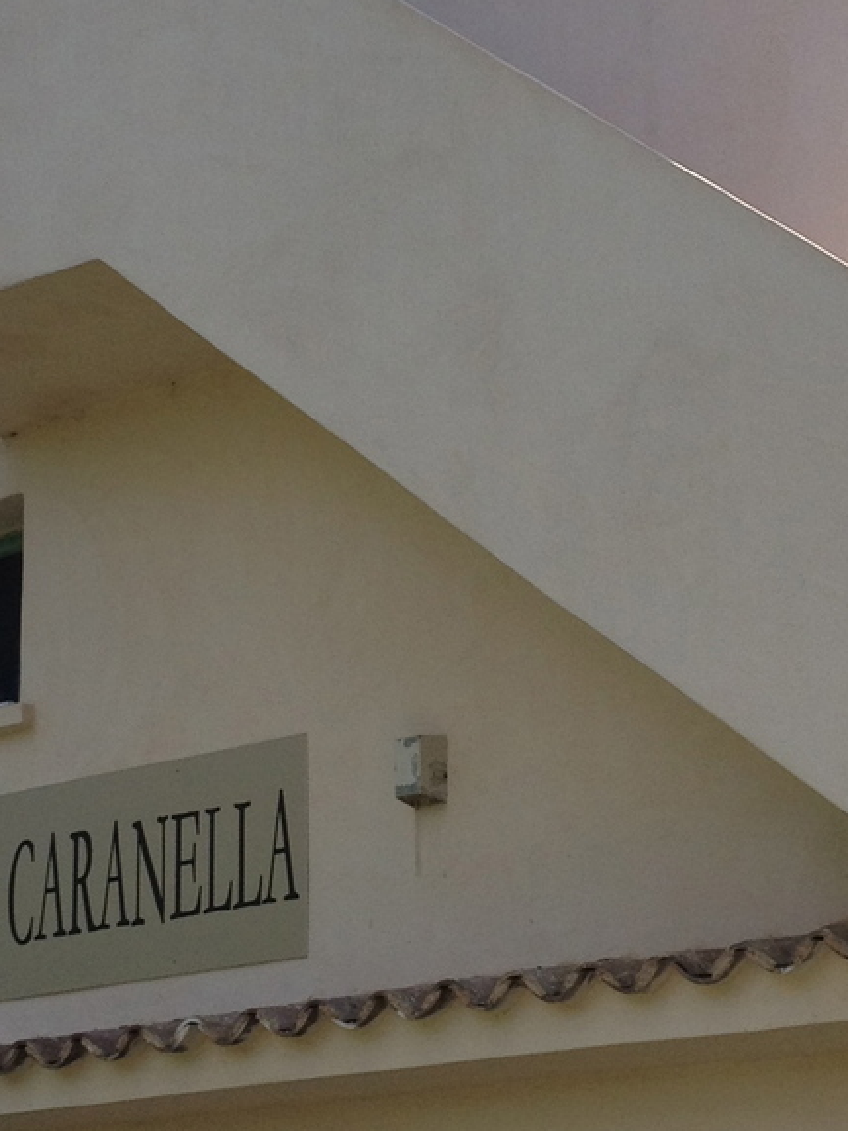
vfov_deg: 20.2
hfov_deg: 15.2
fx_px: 3167
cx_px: 380
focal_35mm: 97
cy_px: 608
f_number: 2.4
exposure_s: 1/1104
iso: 64
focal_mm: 4.28
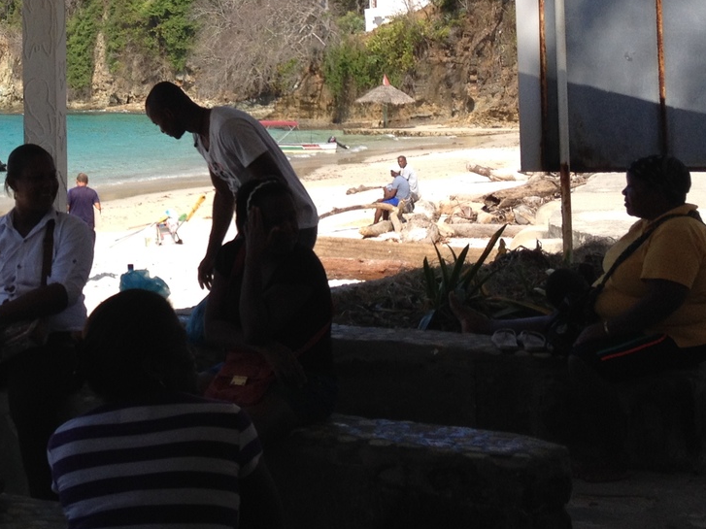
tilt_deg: +1.0
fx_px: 1570
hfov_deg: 24.6
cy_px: 13
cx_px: 66
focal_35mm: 77
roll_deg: +1.3
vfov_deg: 18.7
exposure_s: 1/1314
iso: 50
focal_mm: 4.28
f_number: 2.4
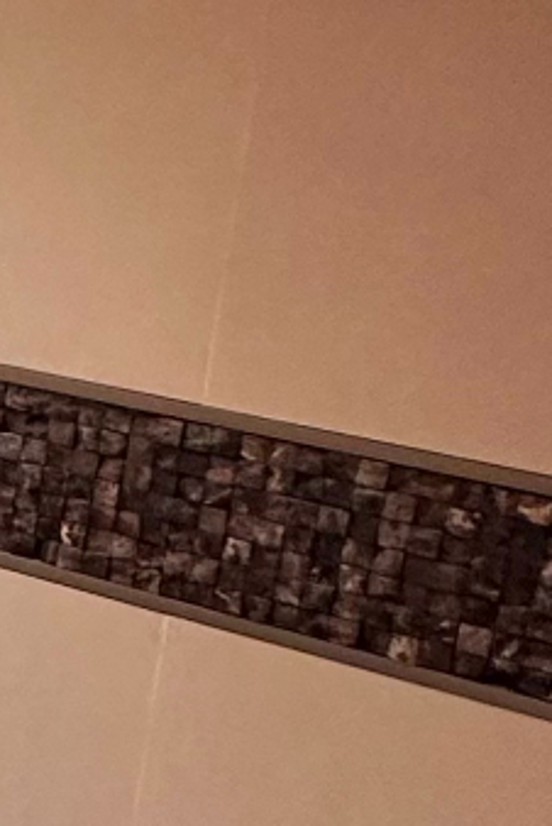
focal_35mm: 71
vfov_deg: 27.2
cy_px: 784
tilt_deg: -17.0
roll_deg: -0.2
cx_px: -762
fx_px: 1630
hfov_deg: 13.8
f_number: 2.2
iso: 200
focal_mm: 2.22
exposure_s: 1/99
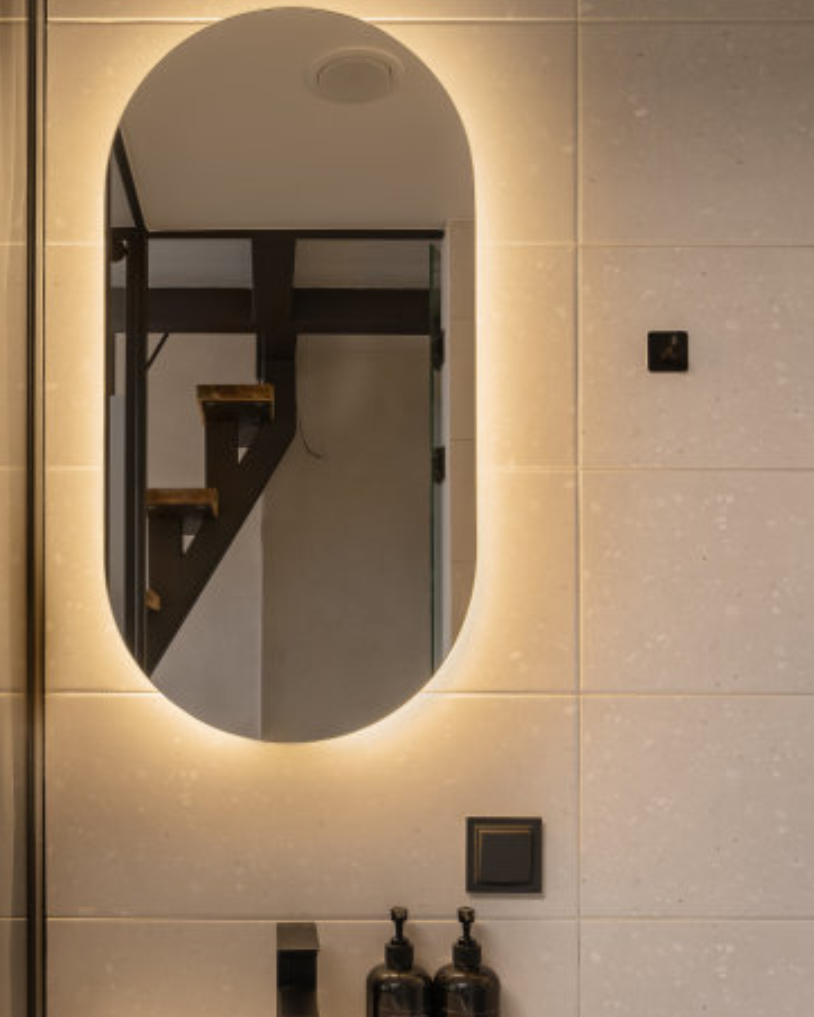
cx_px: 295
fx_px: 1023
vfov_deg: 52.0
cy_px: 663
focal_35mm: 34
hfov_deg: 43.0
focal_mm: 16
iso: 200
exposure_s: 1/6
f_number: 8
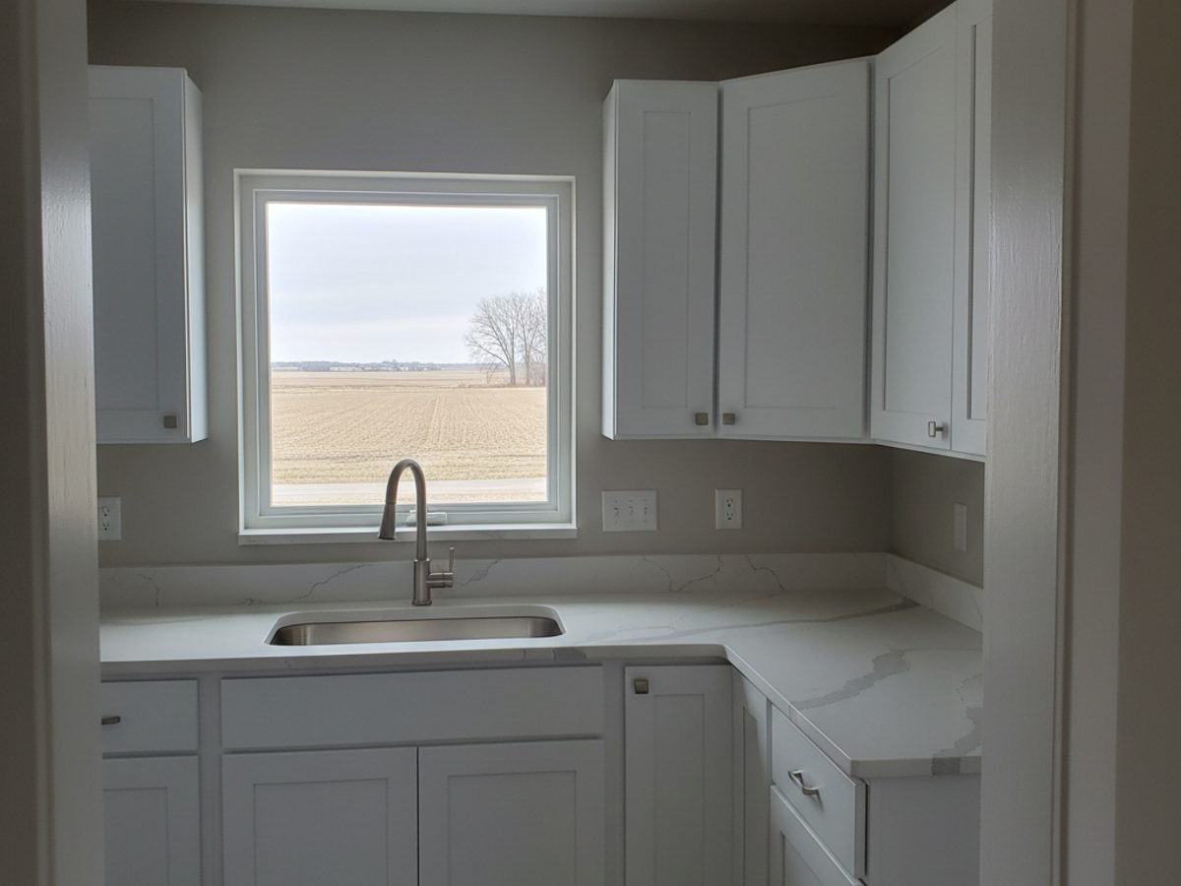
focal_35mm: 23
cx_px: 590
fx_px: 785
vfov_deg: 58.9
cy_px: 443
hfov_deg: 73.9
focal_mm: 6.4
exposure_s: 1/741
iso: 1420
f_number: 1.8
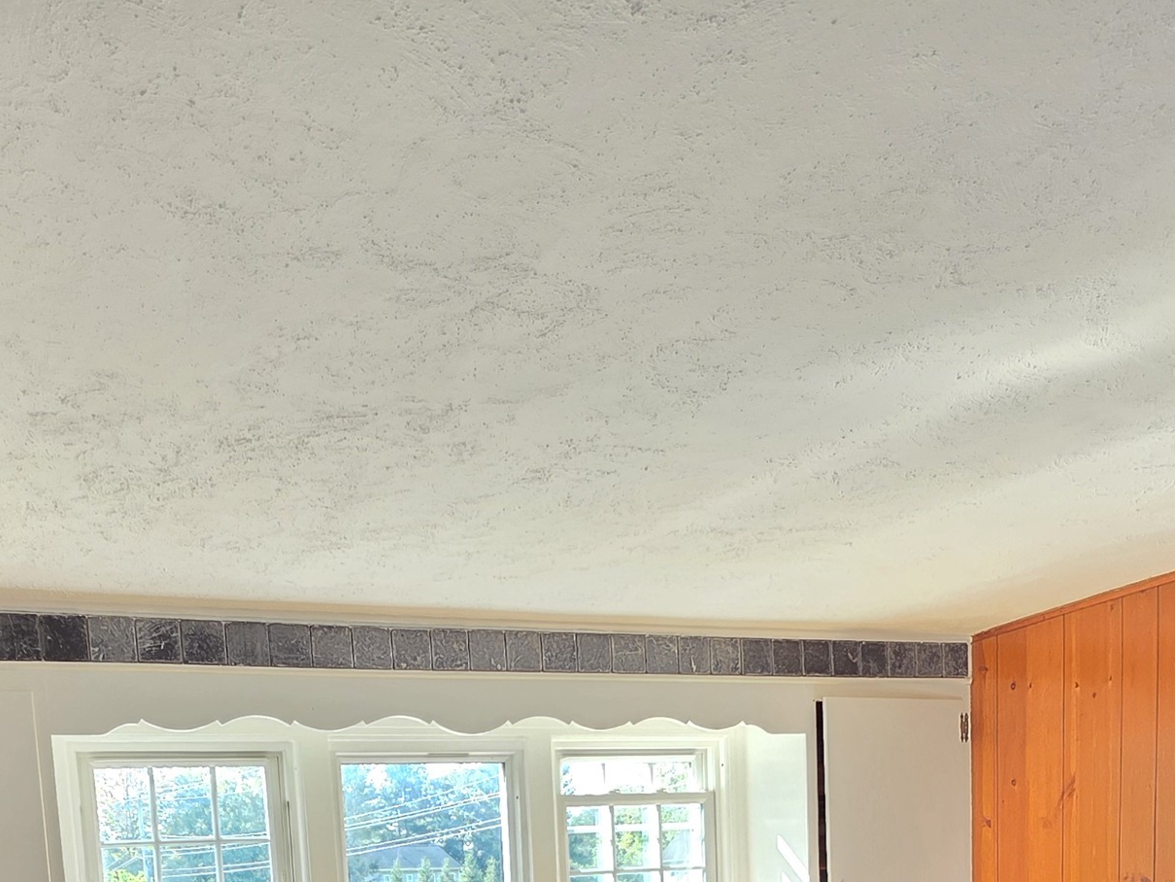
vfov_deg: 34.3
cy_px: 1065
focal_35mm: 33
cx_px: 464
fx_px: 1120
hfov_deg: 54.9
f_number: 1.9
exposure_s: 1/120
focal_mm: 2.2
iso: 125
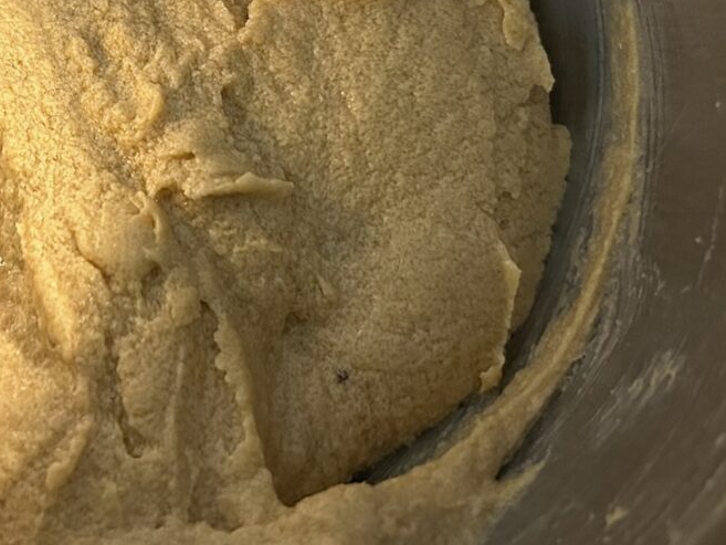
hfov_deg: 32.7
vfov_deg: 25.1
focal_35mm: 57
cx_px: 134
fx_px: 1196
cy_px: 81
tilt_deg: -65.8
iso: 500
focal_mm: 5.7
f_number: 1.5
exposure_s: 1/60
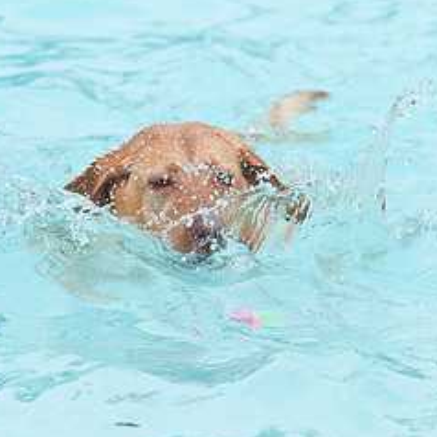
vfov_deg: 3.6
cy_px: 226
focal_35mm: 482
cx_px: 192
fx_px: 6884
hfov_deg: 3.6
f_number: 5.6
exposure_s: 1/800
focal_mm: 200
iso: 200
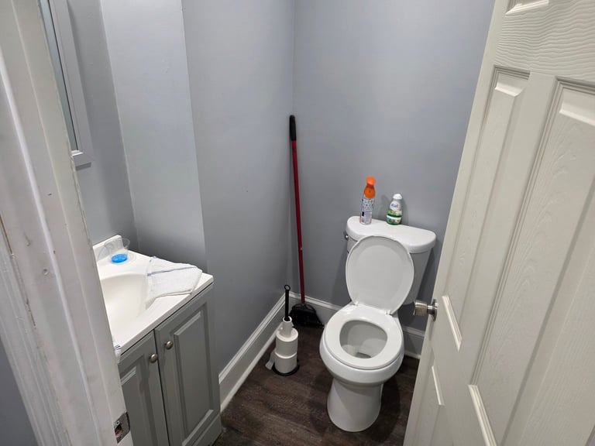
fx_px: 395
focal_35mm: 23
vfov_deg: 58.9
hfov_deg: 73.9
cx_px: 298
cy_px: 223
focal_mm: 6.25
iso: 200
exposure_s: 1/120
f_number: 1.7
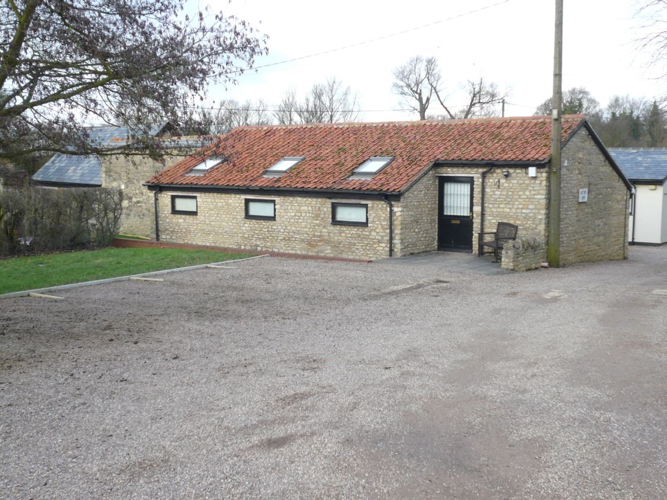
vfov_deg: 34.4
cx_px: 334
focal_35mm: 42
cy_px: 250
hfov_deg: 44.8
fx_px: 809
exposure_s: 1/160
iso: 100
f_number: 3.3
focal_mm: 6.9
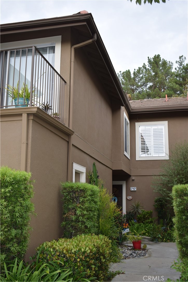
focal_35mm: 39
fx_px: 305
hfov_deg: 34.2
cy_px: 141
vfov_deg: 49.6
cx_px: 94
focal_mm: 26
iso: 110
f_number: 5.6
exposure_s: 1/125
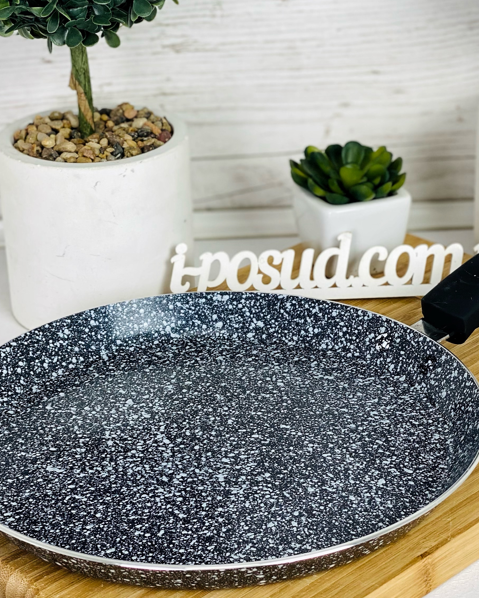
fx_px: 1595
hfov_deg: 17.1
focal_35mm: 90
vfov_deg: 21.3
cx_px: 273
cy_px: 278
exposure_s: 1/100
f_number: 2
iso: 20
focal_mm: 6
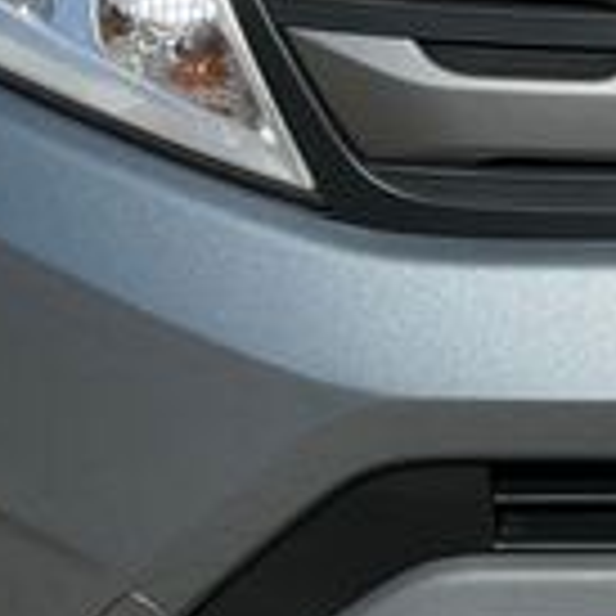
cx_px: 1160
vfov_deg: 9.9
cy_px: -265
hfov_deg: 9.6
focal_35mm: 172
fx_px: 3463
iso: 50
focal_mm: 5.1
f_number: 1.6
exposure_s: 1/4484
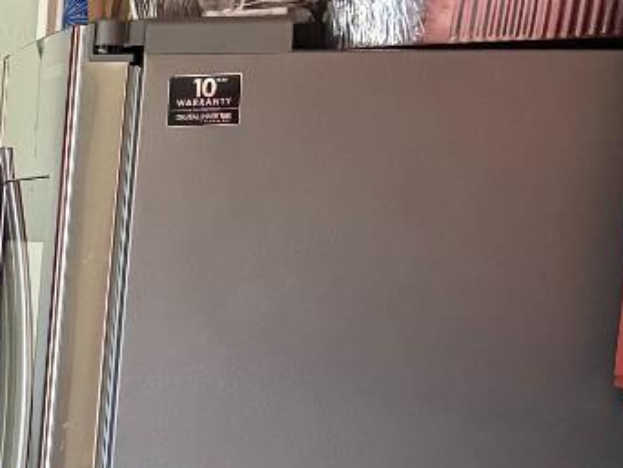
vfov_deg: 12.7
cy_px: 553
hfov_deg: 14.1
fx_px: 2053
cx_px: -681
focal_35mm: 114
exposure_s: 1/60
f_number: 1.6
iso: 200
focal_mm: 5.96
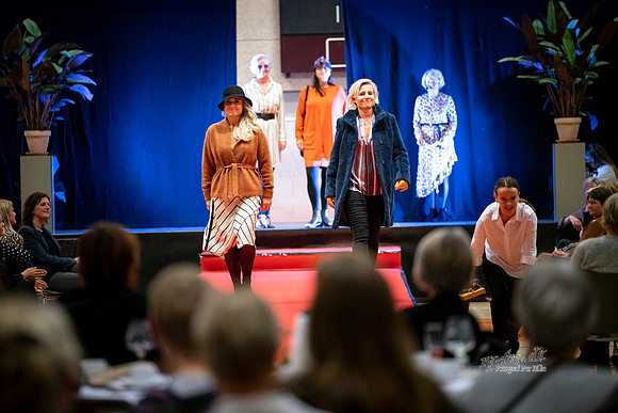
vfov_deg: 7.8
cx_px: 309
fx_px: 3022
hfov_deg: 11.7
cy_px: 206
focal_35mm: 176
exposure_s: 1/200
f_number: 2.8
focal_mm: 176
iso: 12800
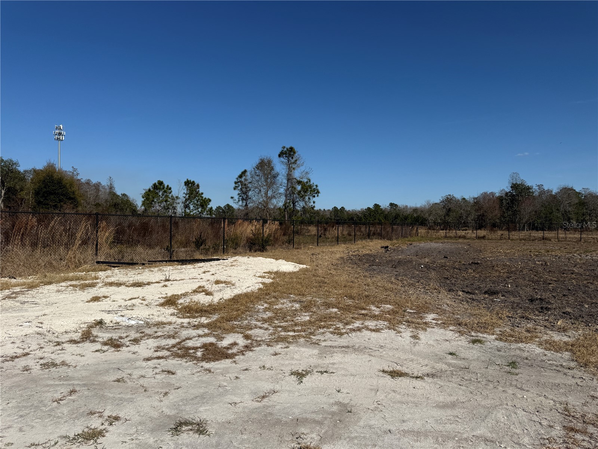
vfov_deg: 56.8
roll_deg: -0.7
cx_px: 299
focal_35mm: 24
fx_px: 415
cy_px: 224
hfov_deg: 71.6
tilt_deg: +1.2
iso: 80
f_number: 1.78
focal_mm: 6.76
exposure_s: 1/10309
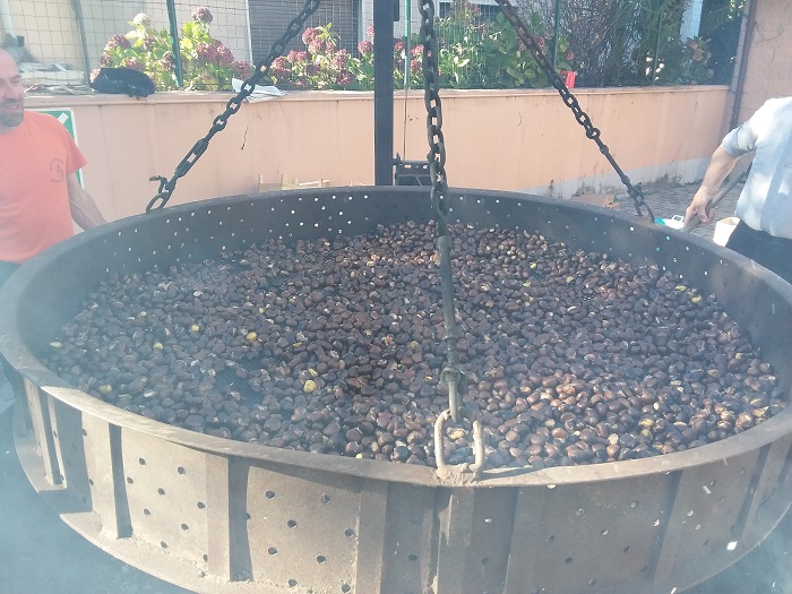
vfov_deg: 51.4
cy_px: 297
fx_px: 618
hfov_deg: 65.3
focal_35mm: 27
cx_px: 396
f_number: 1.9
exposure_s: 1/164
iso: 40
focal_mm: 2.91
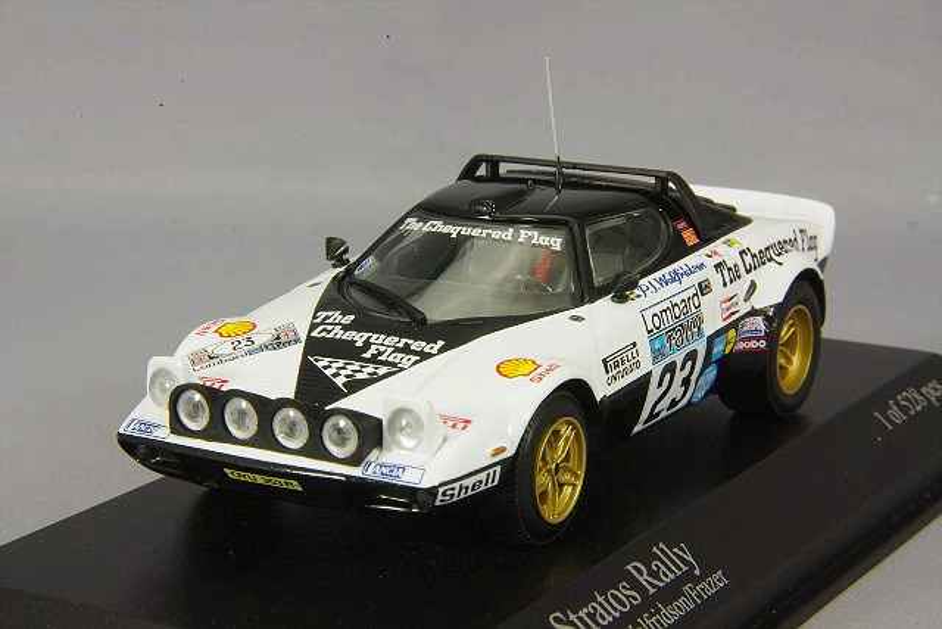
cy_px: 314
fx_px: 2931
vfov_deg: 12.2
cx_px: 471
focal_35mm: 112
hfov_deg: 18.3
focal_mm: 75
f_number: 32
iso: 400
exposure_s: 1/1.67
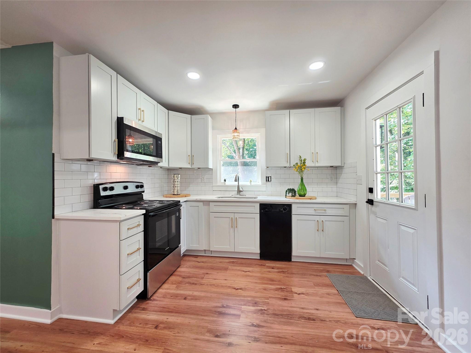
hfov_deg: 106.2
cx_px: 236
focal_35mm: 13
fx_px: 177
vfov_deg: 89.9
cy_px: 176
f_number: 1.9
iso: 125
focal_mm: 2.2
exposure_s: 1/120
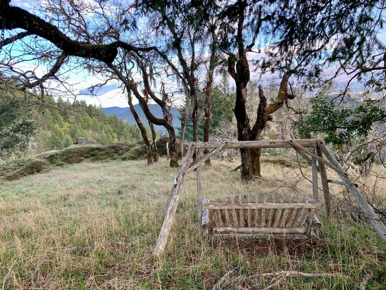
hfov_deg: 67.3
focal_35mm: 26
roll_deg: +1.5
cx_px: 193
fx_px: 290
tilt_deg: -3.3
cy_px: 145
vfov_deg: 53.1
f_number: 1.8
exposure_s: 1/121
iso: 50
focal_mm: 4.25
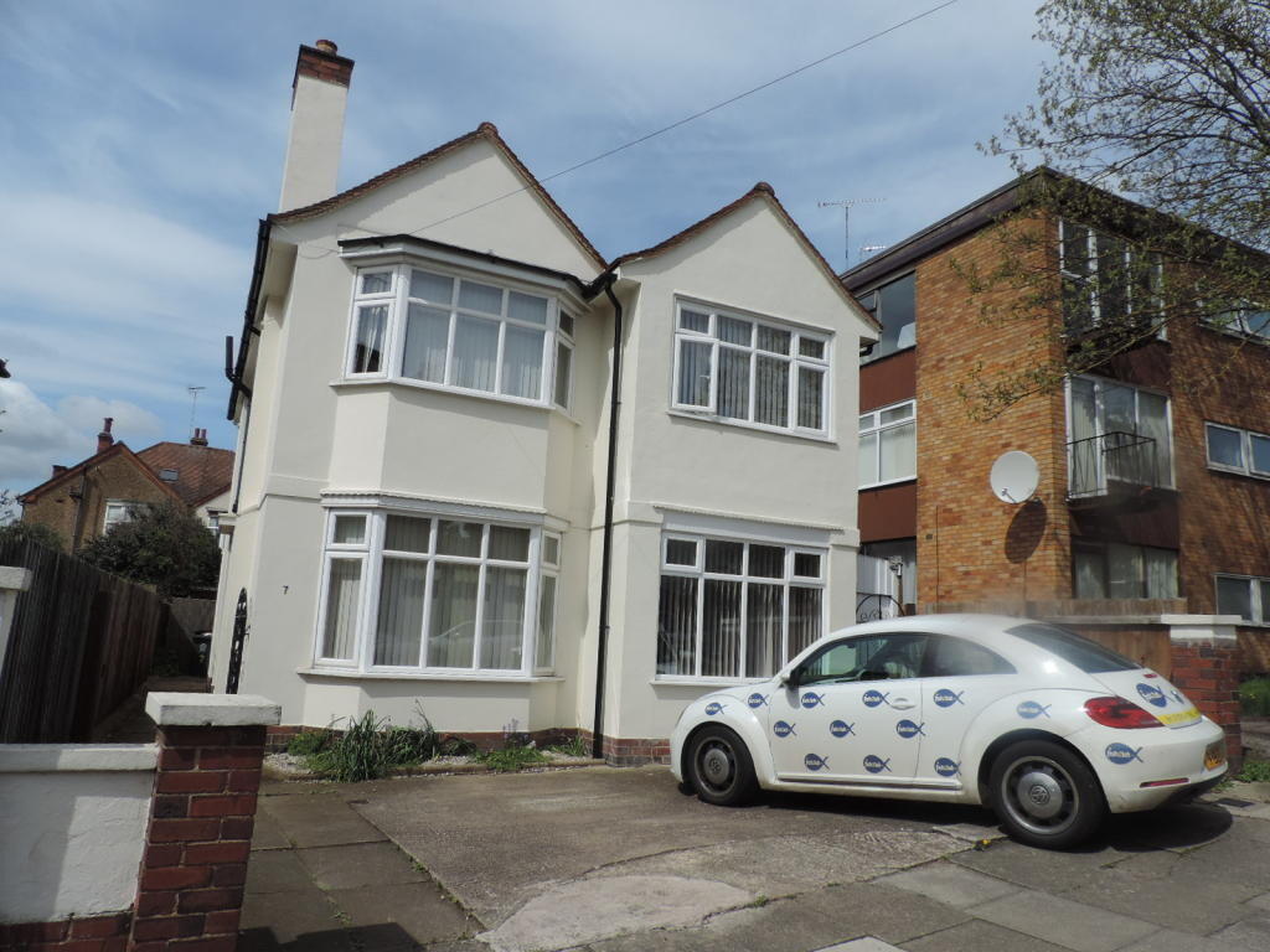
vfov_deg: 56.8
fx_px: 881
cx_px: 635
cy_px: 476
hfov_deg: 71.6
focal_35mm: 24
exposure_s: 1/1250
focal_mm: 4.3
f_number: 3.7
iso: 80
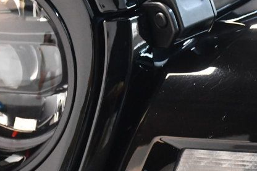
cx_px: 169
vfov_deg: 8.3
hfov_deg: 12.4
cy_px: 130
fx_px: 1177
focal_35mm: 165
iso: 5600
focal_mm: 45
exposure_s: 1/60
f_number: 4.5
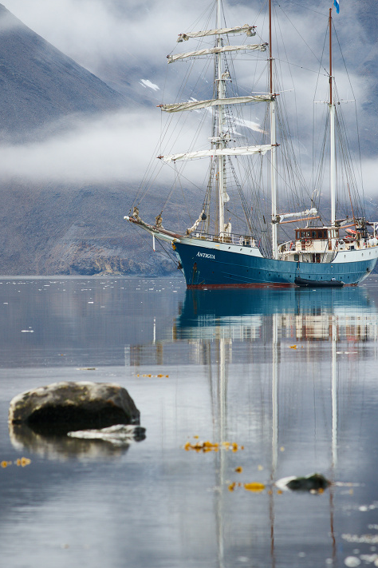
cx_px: 192
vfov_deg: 8.1
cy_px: 252
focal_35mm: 253
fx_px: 3984
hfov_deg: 5.4
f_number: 8
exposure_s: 1/100
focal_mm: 200
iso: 200
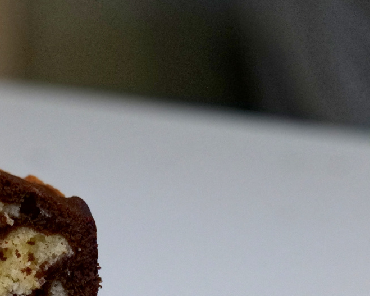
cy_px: 327
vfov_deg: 9.3
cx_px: -101
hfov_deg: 11.5
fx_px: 1796
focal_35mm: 164
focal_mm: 60
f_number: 7.1
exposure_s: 1/60
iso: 6400
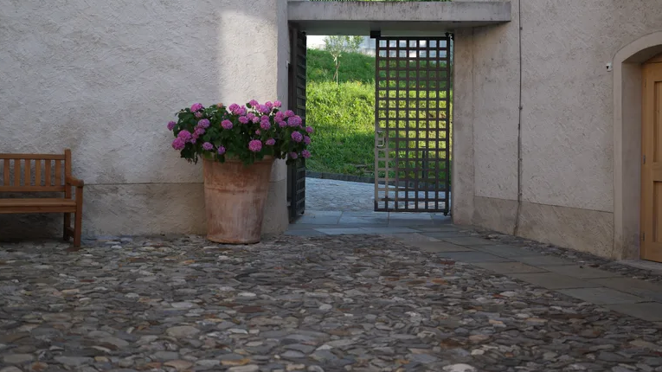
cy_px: 127
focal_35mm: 49
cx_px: 337
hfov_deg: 42.1
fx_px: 860
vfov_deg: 24.3
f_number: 2.5
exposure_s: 1/200
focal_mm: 55
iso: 50
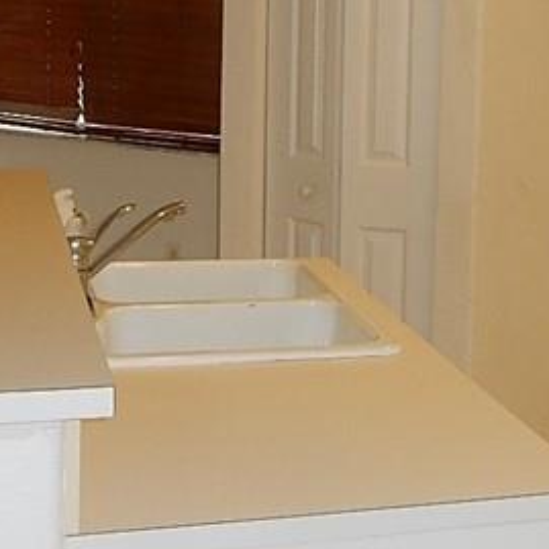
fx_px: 1507
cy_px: 159
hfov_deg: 19.8
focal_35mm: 84
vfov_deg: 20.5
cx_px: 602
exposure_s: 1/30
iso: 200
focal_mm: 4.5
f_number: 3.7
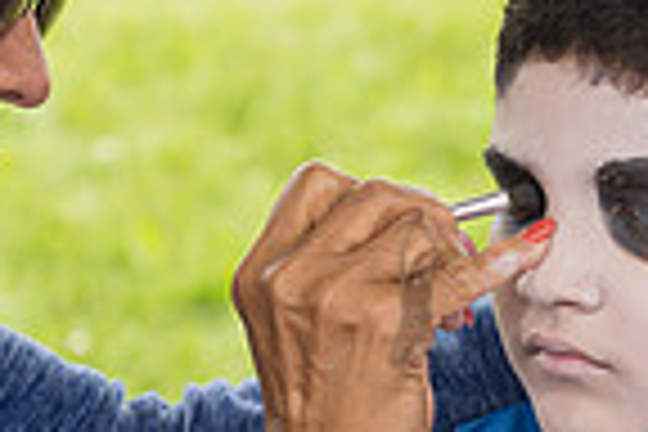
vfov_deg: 6.1
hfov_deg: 9.1
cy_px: 286
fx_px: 4068
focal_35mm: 226
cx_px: 414
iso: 200
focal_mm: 56
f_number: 4
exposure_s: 1/250
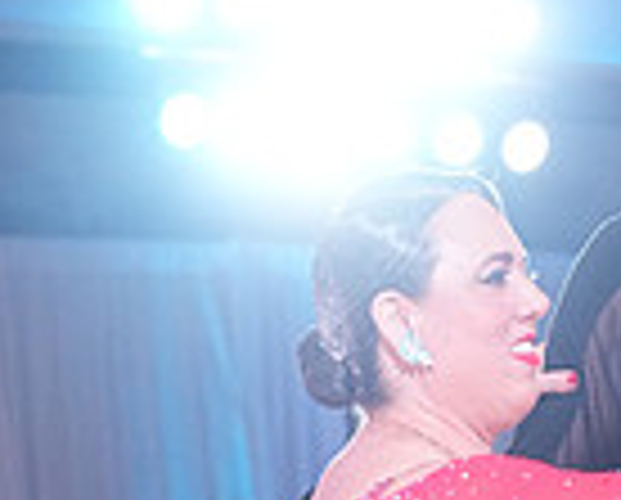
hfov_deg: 6.0
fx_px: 5875
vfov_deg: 4.8
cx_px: 641
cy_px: 901
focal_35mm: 319
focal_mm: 81
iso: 2500
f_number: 5
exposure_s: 1/250
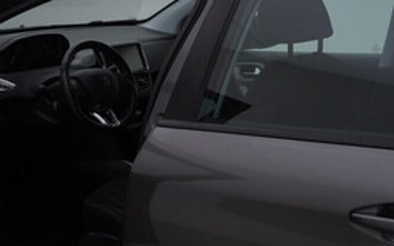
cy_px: 150
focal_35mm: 79
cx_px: -17
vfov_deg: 16.5
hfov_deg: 24.7
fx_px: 848
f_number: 5.6
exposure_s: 1/160
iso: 125
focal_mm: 24
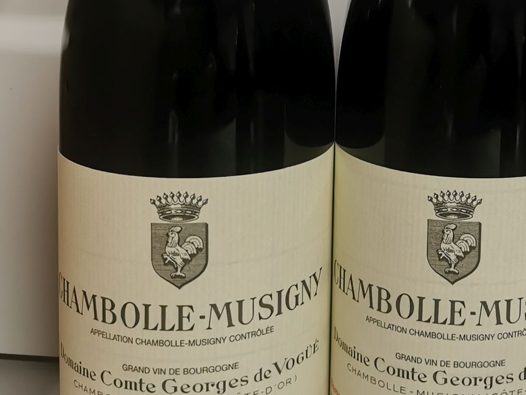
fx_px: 1003
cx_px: 450
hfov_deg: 28.5
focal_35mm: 66
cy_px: 7
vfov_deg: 21.5
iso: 200
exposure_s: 1/100
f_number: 1.8
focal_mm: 5.58
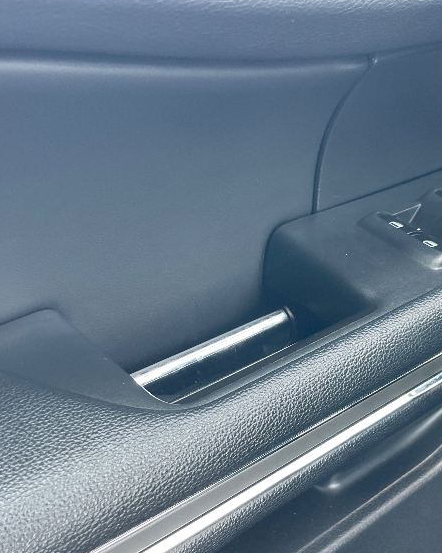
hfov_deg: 31.6
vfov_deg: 39.3
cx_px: 321
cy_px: 338
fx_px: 769
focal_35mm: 47
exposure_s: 1/104
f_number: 1.6
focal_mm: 4.2
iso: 125
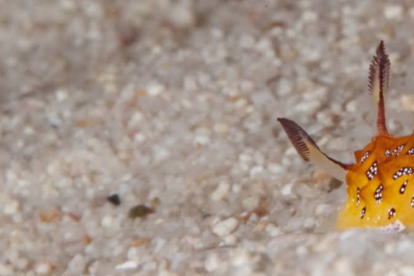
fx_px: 3898
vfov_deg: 4.0
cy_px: -89
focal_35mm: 339
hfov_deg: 6.1
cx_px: 392
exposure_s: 1/60
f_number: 32
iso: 400
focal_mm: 60
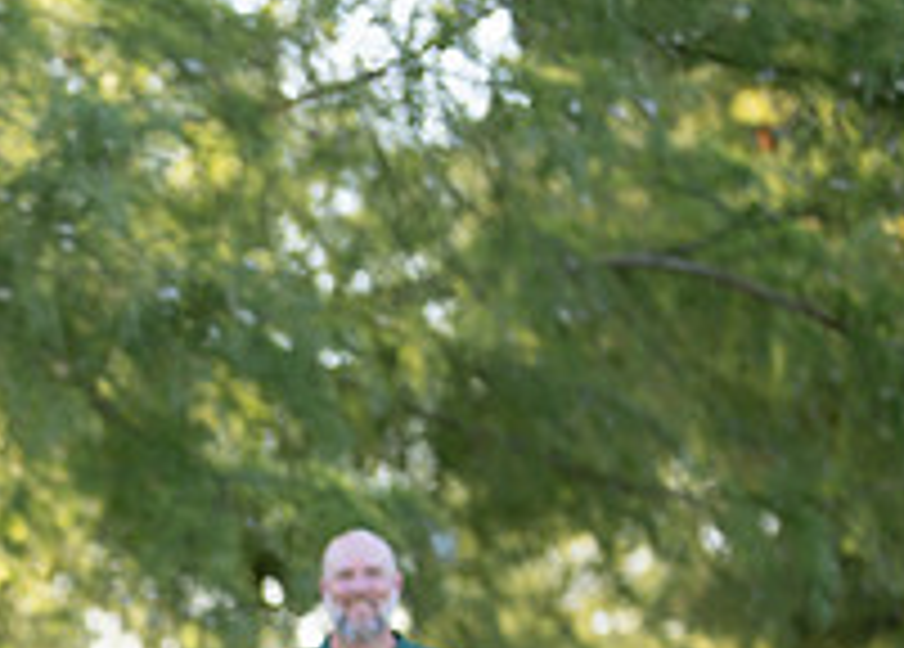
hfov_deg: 10.7
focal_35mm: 183
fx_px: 4703
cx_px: -262
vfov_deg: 7.7
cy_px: 1021
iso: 125
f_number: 1.2
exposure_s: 1/1250
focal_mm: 50
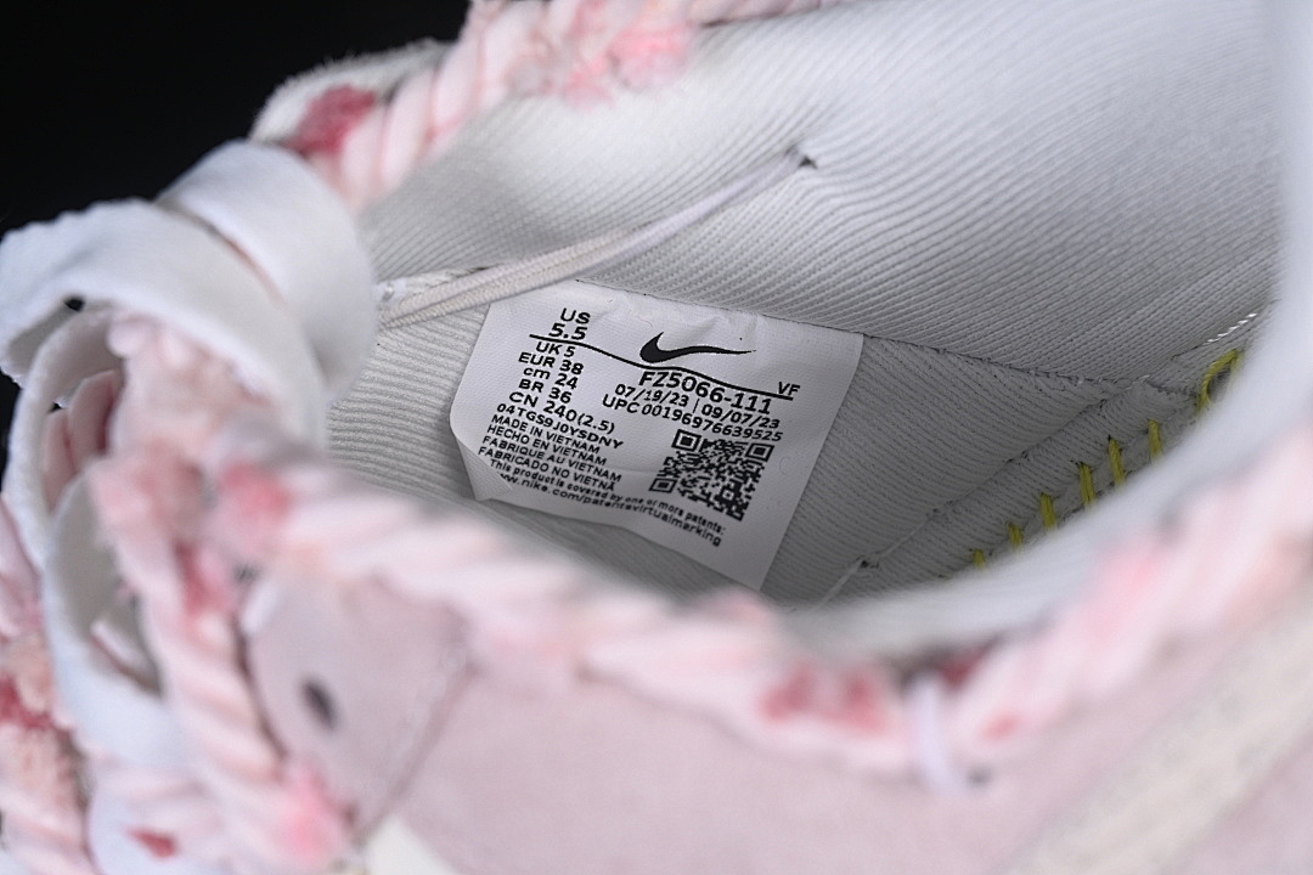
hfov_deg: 27.0
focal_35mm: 75
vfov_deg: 18.2
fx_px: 2735
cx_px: 656
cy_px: 438
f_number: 7.1
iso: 160
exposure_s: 1/80
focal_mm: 50
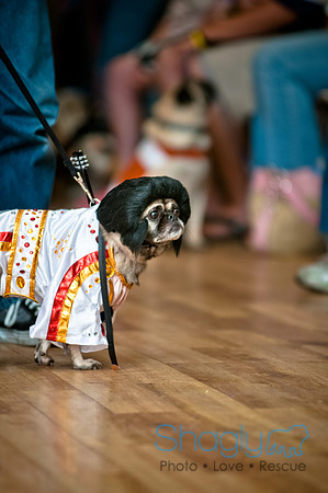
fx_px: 4109
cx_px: 164
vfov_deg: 6.9
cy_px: 246
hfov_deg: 4.6
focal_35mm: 300
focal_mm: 200
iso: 200
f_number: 2.8
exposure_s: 1/200
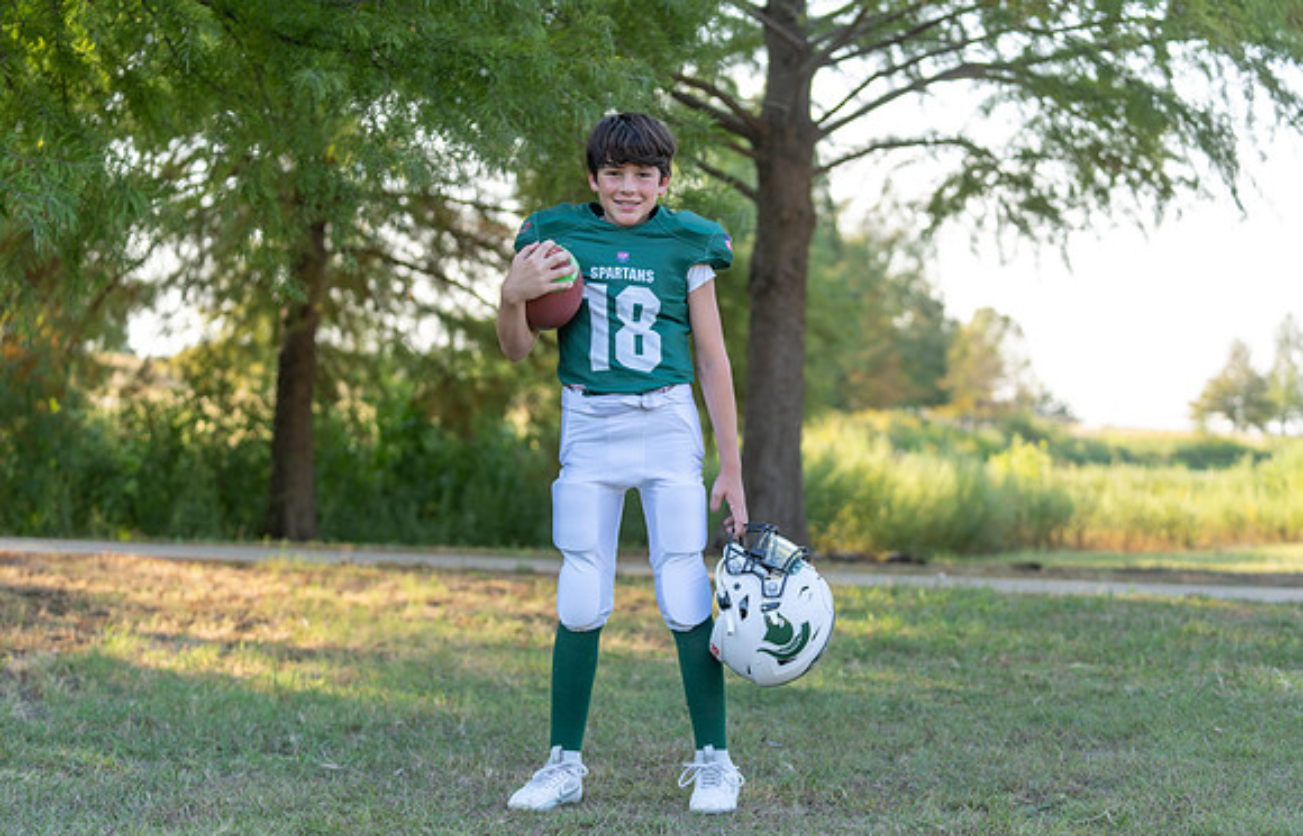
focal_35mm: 76
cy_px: 385
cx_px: 676
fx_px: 2710
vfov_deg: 17.5
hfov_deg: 27.0
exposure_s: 1/320
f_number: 2.8
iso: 125
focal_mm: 70
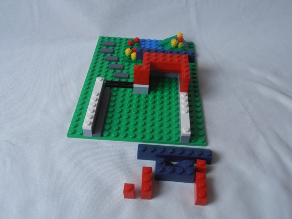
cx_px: 146
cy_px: 110
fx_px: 312
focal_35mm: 37
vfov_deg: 38.7
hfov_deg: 50.1
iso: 80
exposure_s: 1/100
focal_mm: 6.61
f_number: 3.9
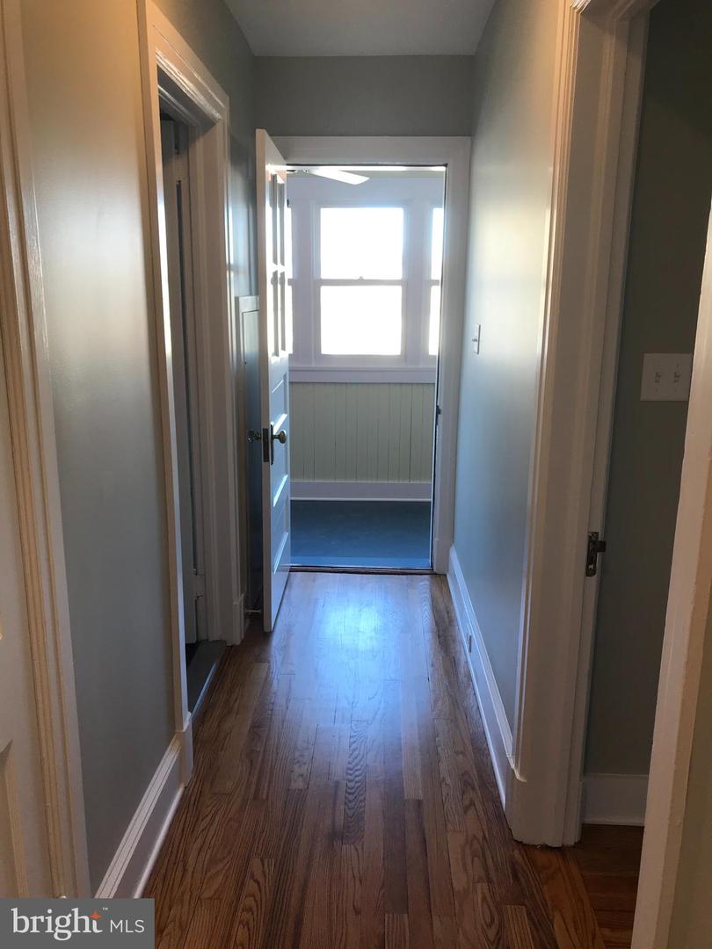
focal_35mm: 28
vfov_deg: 63.4
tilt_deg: -14.3
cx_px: 356
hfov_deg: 49.7
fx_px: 768
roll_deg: -0.8
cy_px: 474
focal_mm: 3.99
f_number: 1.8
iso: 25
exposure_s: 1/40
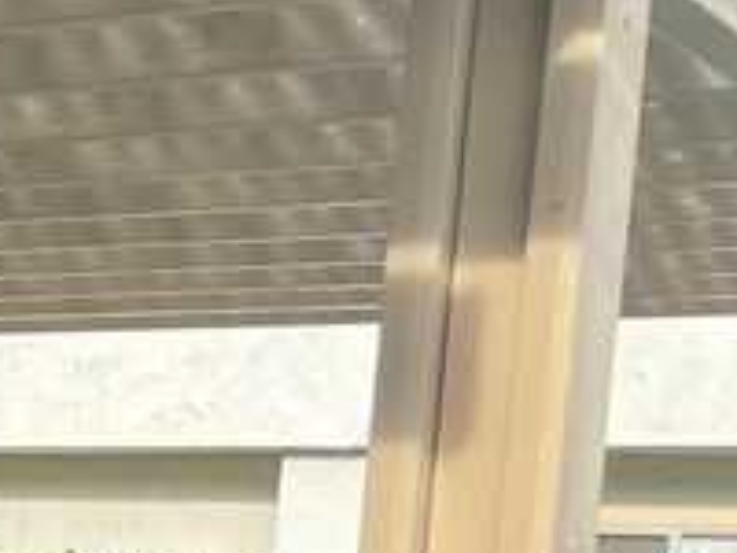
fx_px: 2832
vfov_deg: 10.8
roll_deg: -1.3
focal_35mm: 133
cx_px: -1117
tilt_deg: -5.2
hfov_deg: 11.7
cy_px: 815
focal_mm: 4.2
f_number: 1.6
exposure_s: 1/600
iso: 32
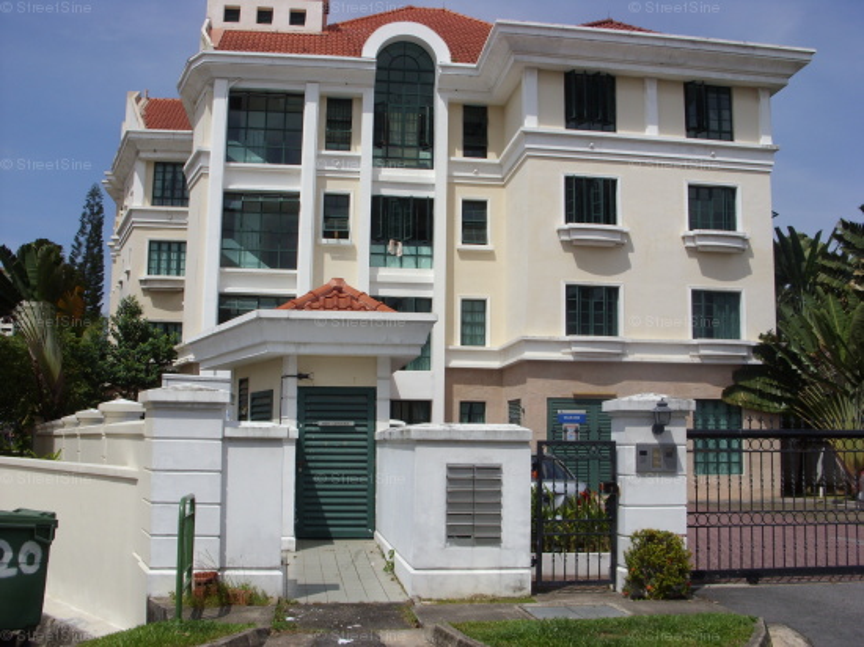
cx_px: 432
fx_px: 948
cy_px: 324
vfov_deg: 37.7
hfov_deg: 49.0
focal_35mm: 38
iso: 50
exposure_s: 1/916
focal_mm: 6.3
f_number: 4.9
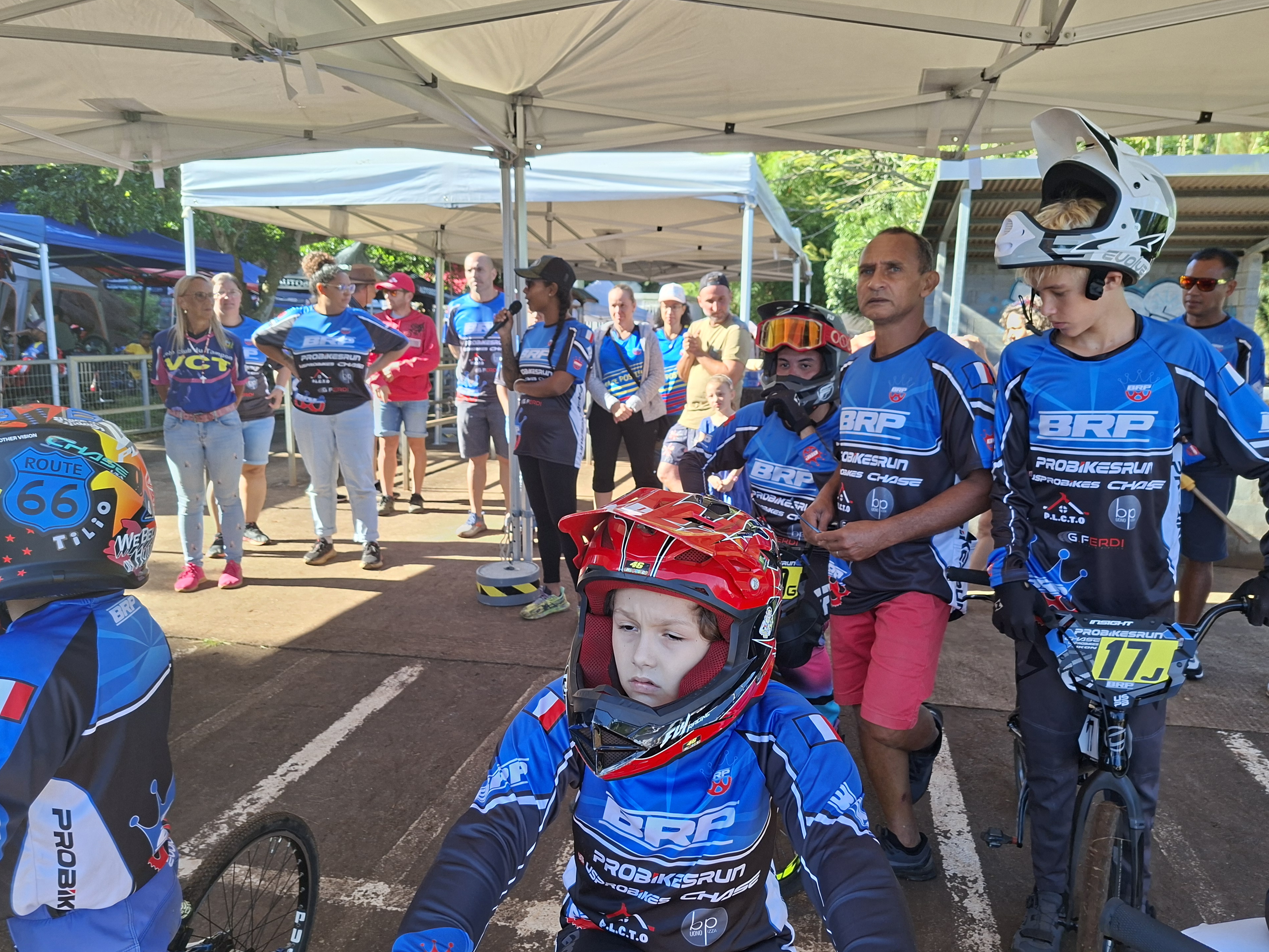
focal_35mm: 24
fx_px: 880
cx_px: 649
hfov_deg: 71.6
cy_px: 487
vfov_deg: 56.8
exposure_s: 1/253
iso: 50
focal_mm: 5.54
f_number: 1.8
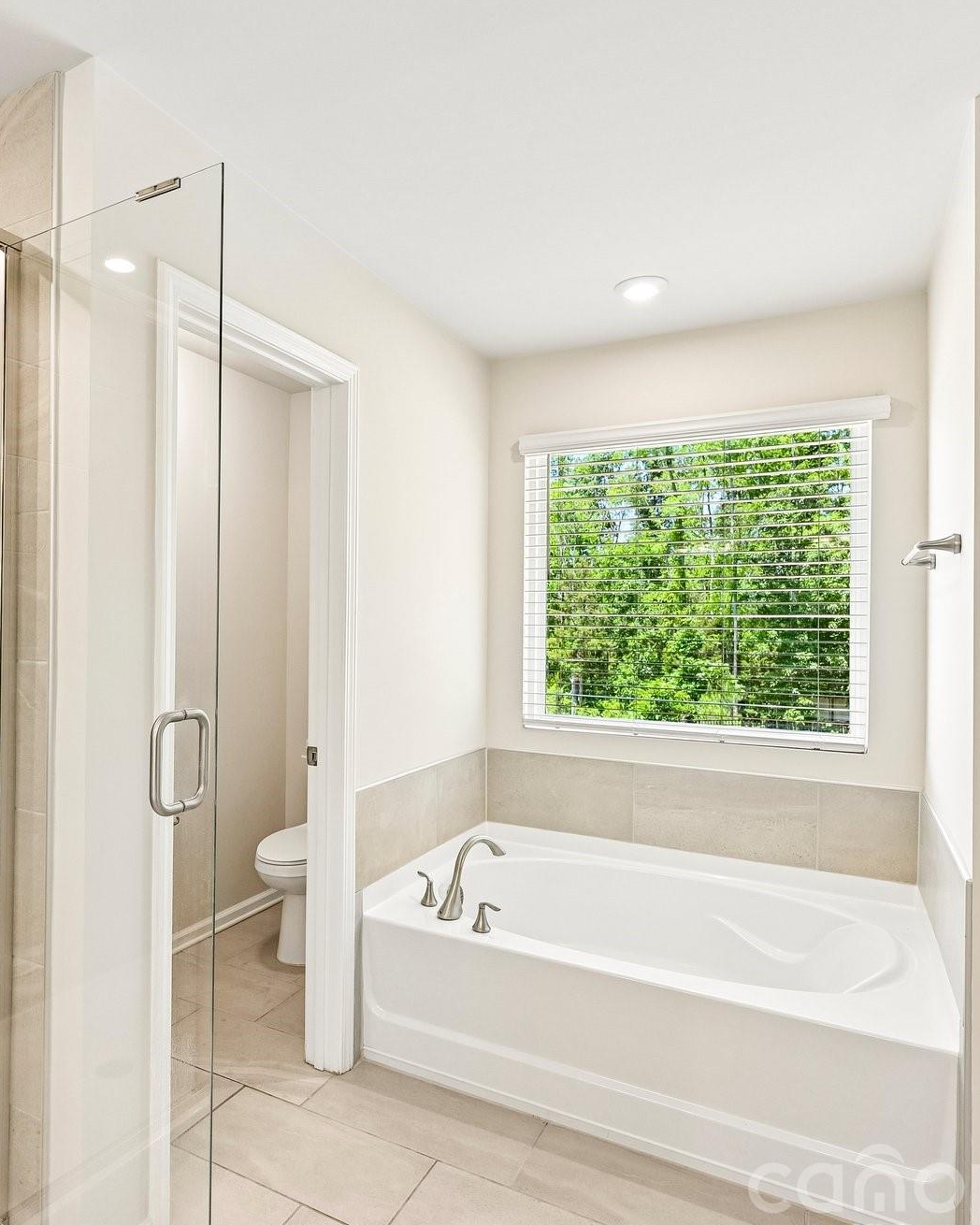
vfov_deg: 73.2
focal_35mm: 23
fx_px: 824
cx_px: 353
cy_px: 620
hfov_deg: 60.5
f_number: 8
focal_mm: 15.5
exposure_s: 1/15
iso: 140
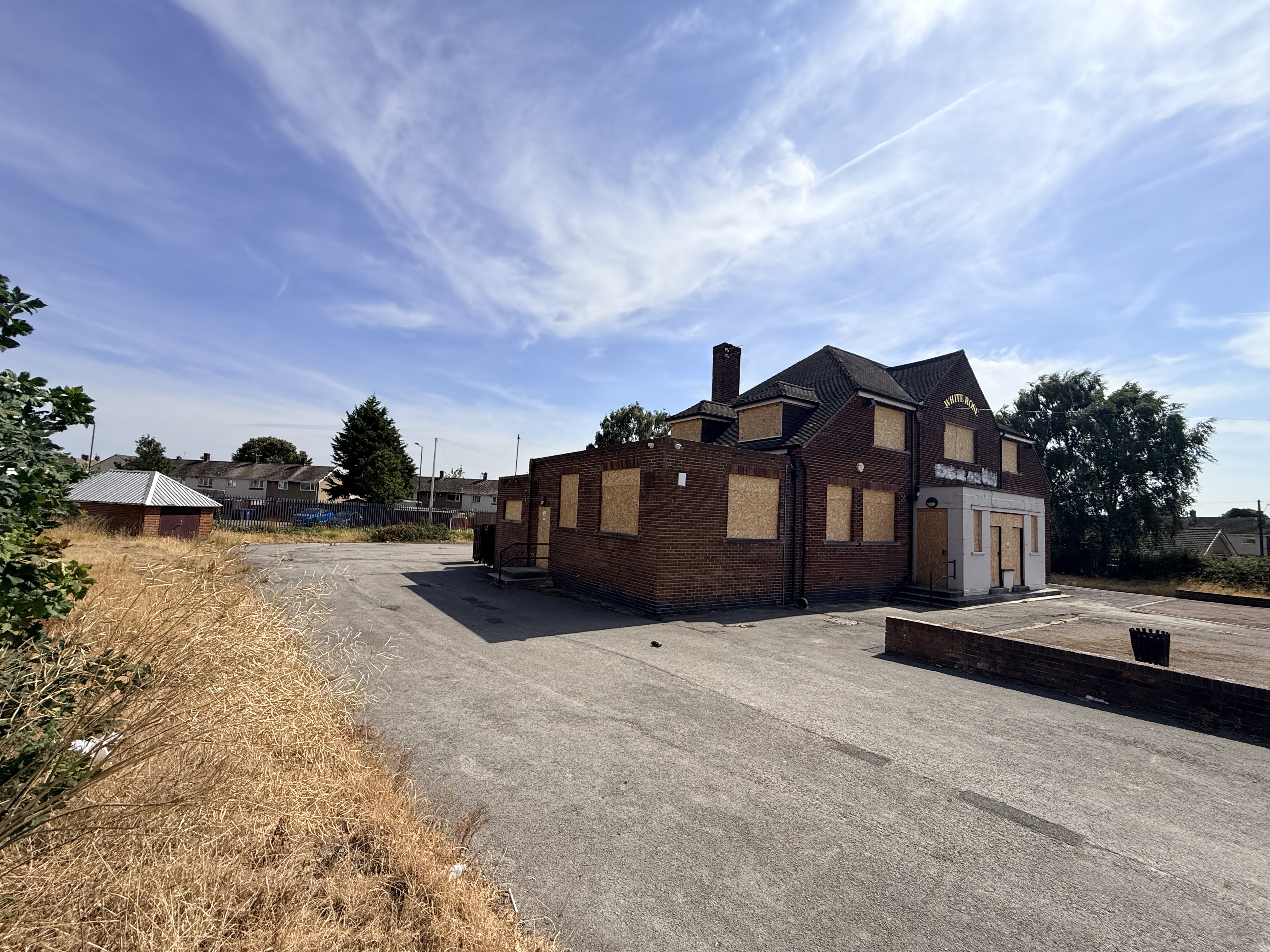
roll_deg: -2.3
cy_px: 476
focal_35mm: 14
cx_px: 635
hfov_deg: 102.1
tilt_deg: +5.3
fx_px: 514
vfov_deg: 85.7
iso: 50
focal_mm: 2.22
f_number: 2.2
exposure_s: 1/3289
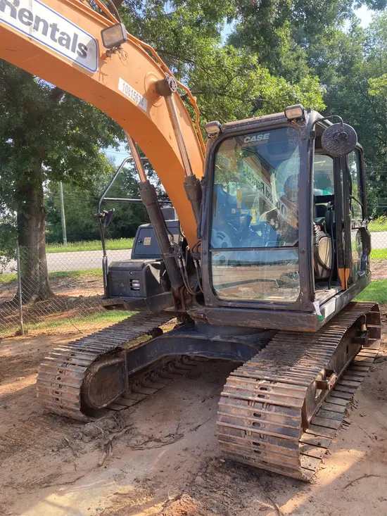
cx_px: 194
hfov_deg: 49.8
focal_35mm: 28
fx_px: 417
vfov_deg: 63.4
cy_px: 258
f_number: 1.8
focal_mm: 3.99
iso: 20
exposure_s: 1/282
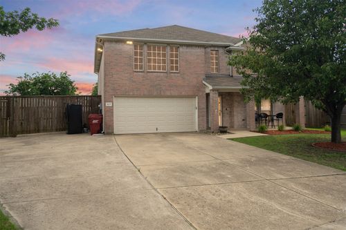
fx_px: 269
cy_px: 115
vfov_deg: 46.4
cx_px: 173
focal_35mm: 28
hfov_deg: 65.5
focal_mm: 28
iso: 800
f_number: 8
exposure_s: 1/400
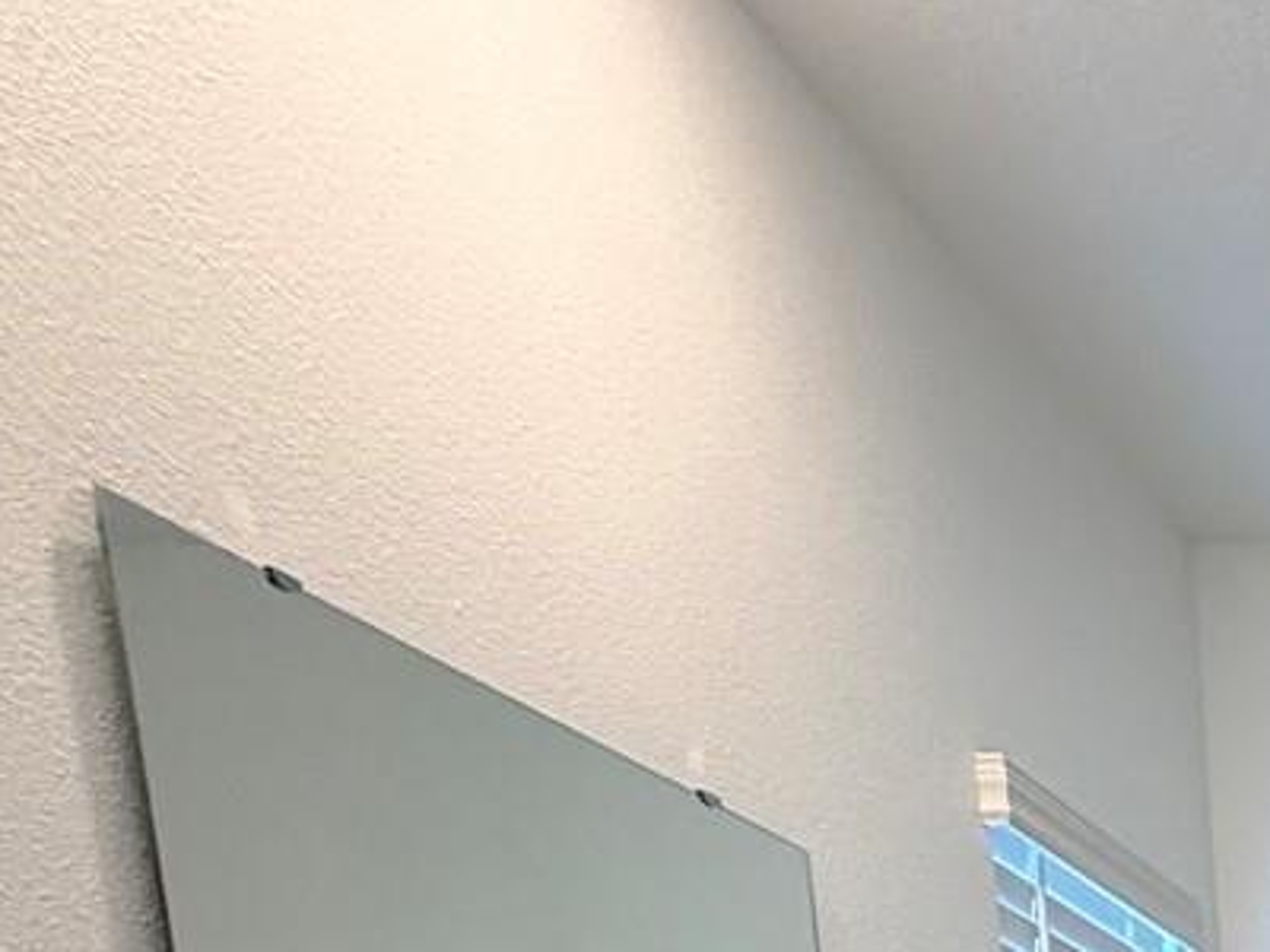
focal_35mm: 56
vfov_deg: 18.4
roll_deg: +0.7
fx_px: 2055
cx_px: 1975
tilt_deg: -11.1
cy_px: 1844
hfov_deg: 24.9
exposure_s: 1/120
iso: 200
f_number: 2.2
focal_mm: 2.22
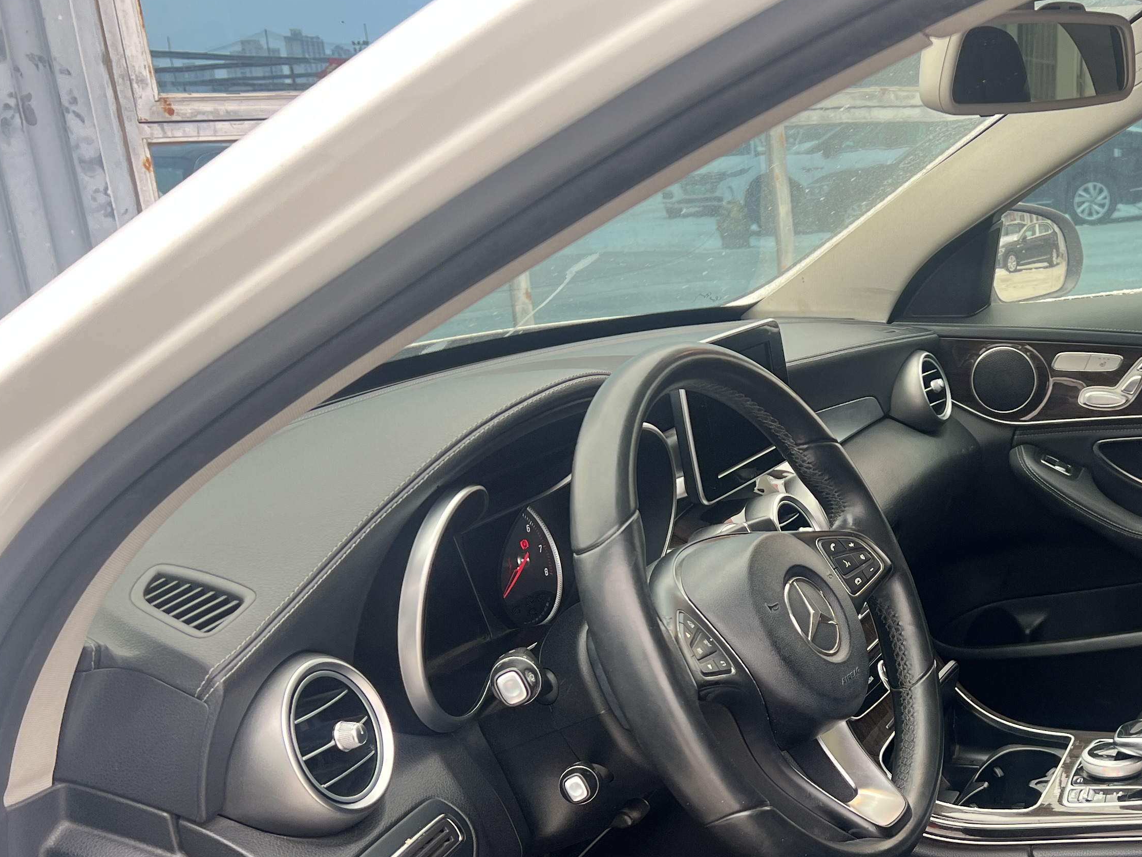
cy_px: 677
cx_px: 944
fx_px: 1551
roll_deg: +4.5
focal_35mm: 47
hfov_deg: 38.6
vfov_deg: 30.2
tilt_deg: -18.3
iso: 50
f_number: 1.5
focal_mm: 5.7
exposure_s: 1/145
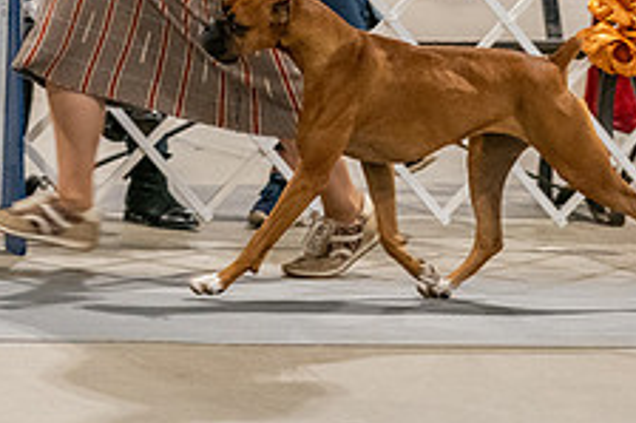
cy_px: -38
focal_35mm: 402
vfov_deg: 3.4
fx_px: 7097
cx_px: 355
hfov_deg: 5.1
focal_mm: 155
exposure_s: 1/250
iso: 6400
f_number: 3.5
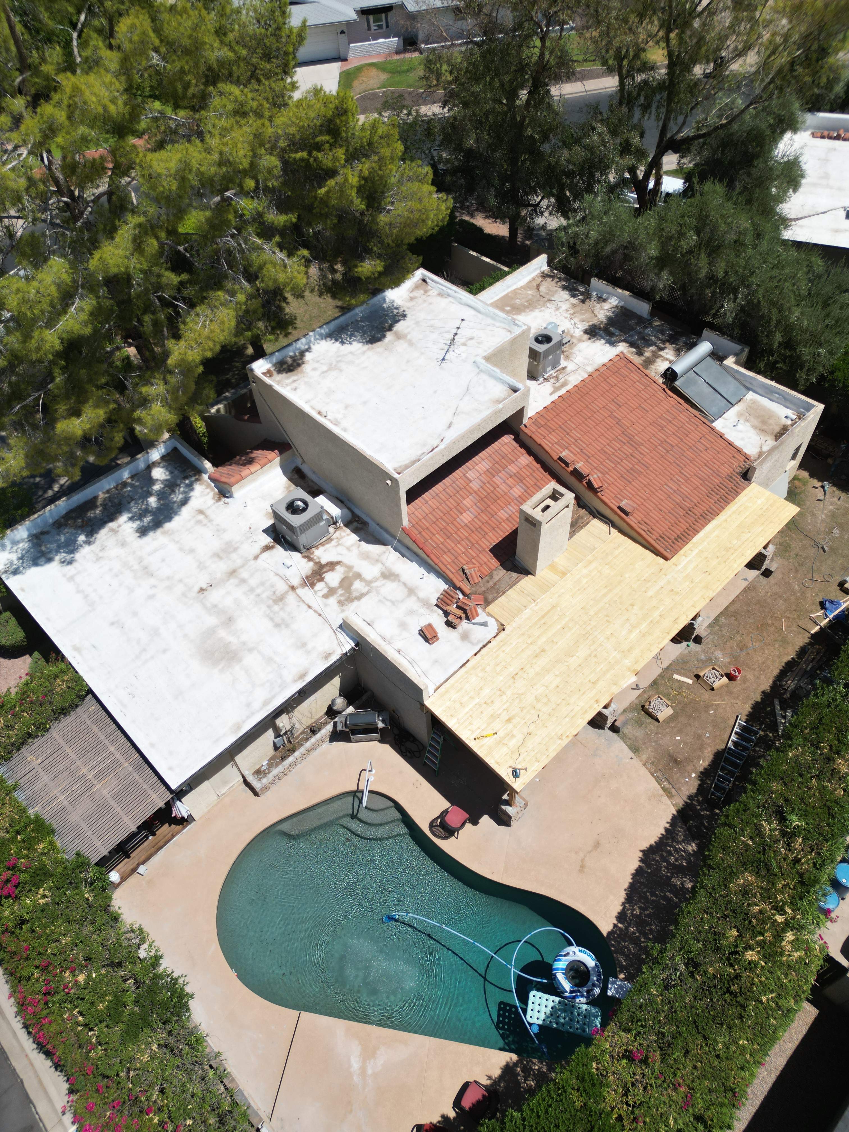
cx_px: 424
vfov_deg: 71.6
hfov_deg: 56.8
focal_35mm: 24
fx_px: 785
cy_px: 566
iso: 110
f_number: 1.7
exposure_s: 1/5000
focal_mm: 6.72
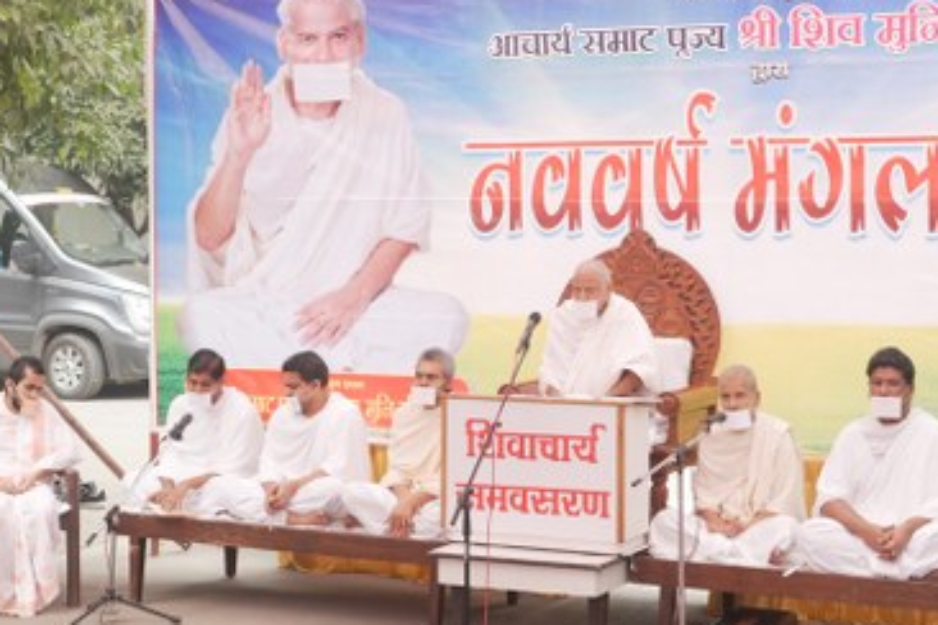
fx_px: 1667
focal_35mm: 64
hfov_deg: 31.4
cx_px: 533
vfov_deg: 21.2
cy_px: 210
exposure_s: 1/100
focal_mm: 26
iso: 640
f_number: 5.6
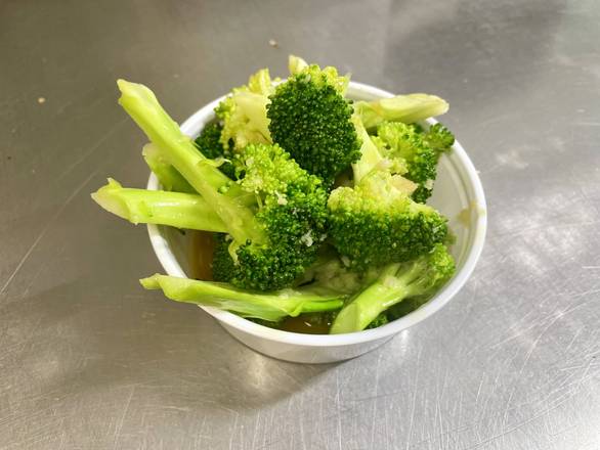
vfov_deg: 53.1
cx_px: 300
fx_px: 451
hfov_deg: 67.3
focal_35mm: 26
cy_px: 225
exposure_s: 1/60
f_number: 1.6
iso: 80
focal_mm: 4.2
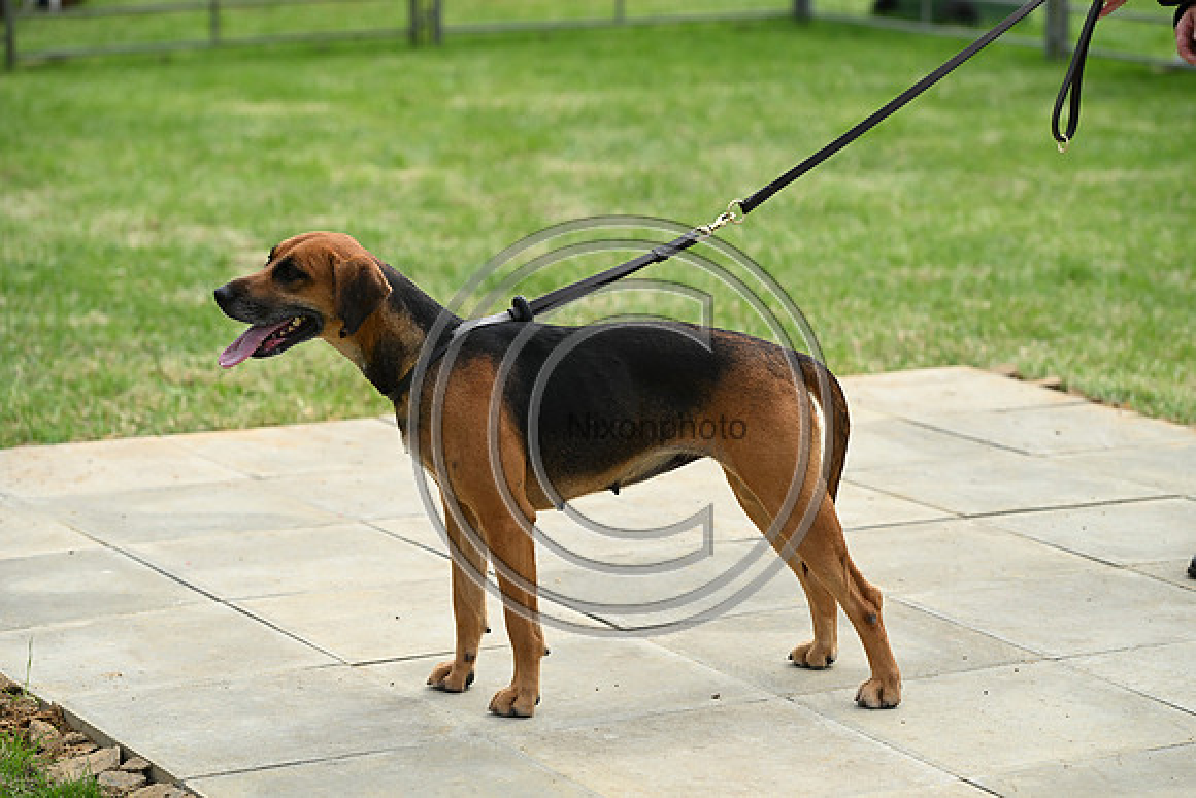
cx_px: 598
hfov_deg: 16.8
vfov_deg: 11.2
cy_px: 399
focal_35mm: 122
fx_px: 4054
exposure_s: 1/1000
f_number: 4.5
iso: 200
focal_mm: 122
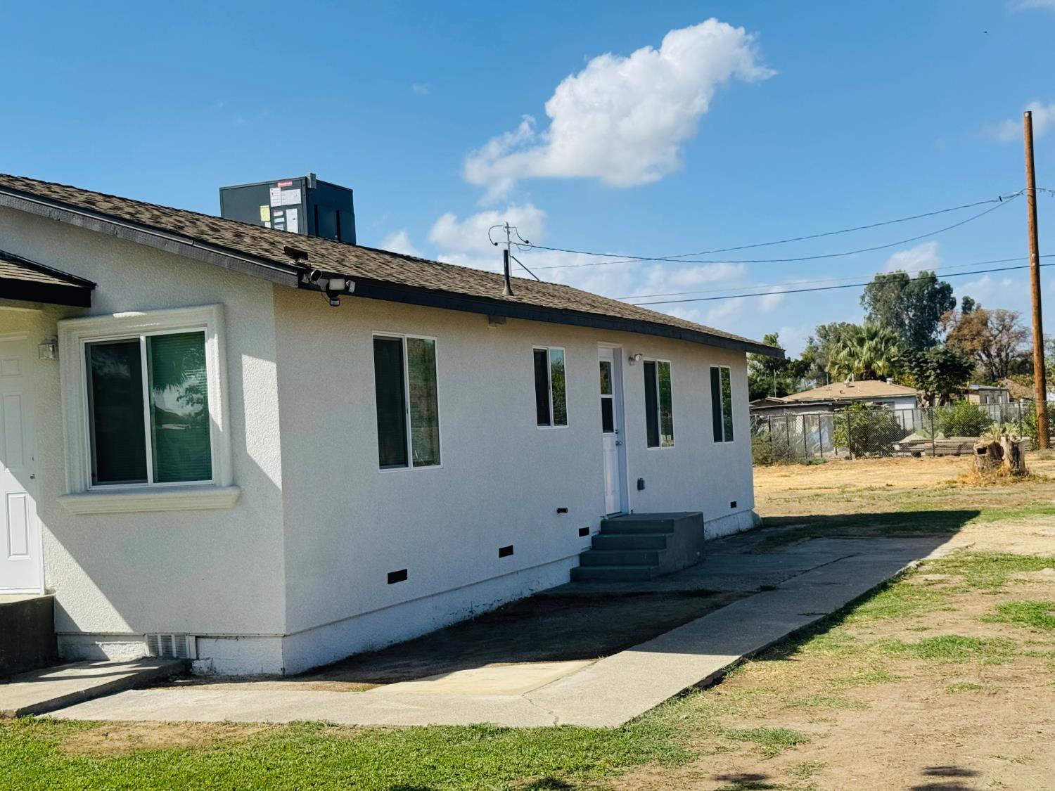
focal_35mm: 48
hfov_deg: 39.7
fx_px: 1463
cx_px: 528
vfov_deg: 30.3
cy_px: 396
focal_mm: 6.76
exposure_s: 1/5848
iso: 64
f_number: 1.78
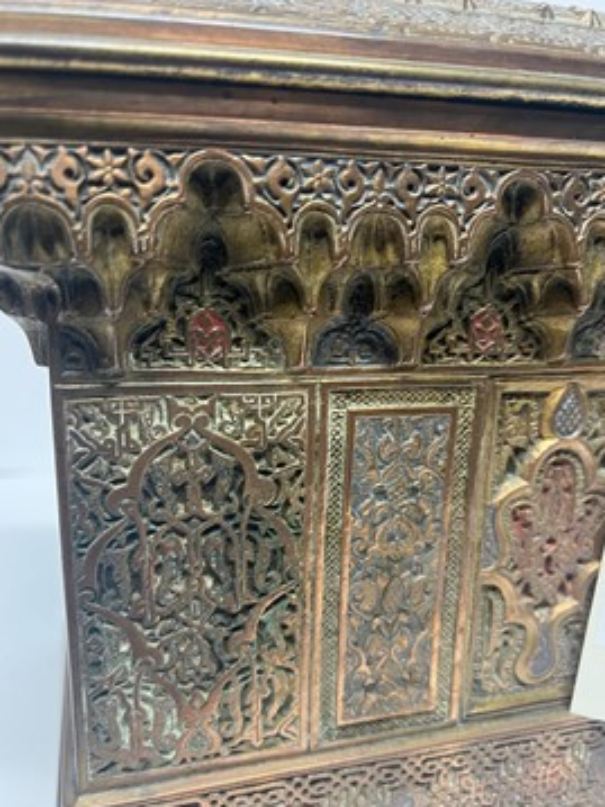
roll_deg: -0.7
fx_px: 676
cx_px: 283
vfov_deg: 61.6
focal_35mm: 29
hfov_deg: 48.2
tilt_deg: -14.1
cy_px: 443
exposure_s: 1/50
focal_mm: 5.1
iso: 125
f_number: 1.6
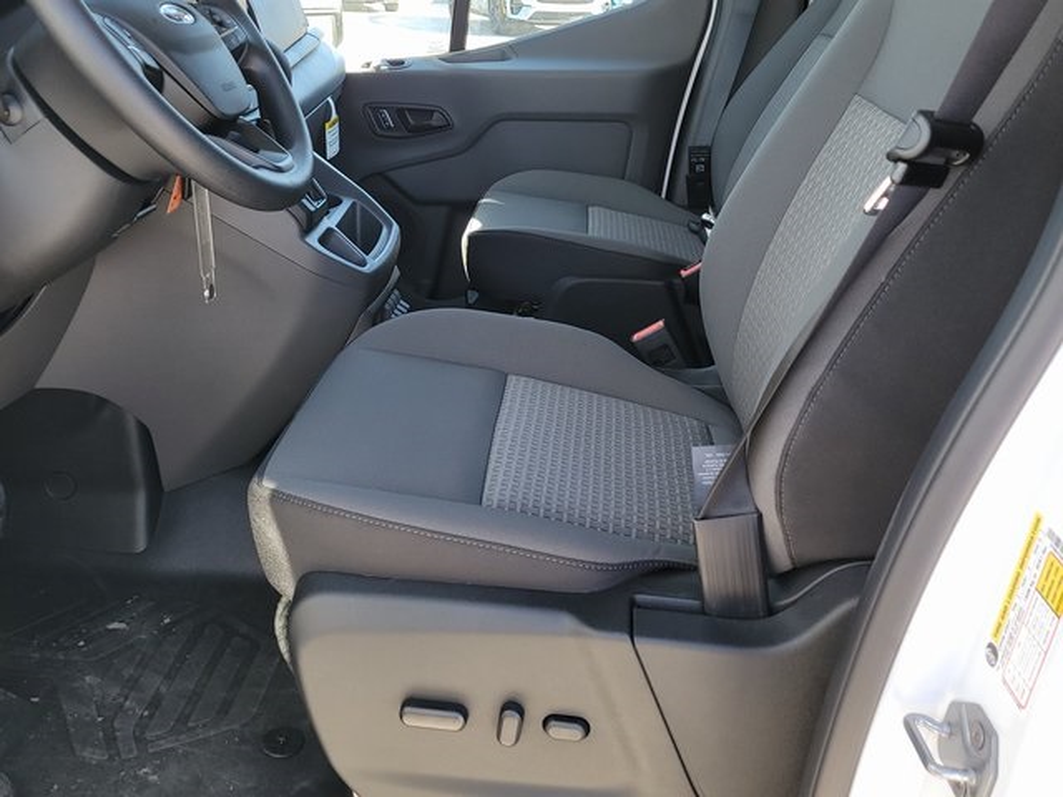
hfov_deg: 67.3
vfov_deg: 53.1
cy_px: 398
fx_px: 798
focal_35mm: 26
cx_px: 532
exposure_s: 1/136
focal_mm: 5.4
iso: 40
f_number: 1.8
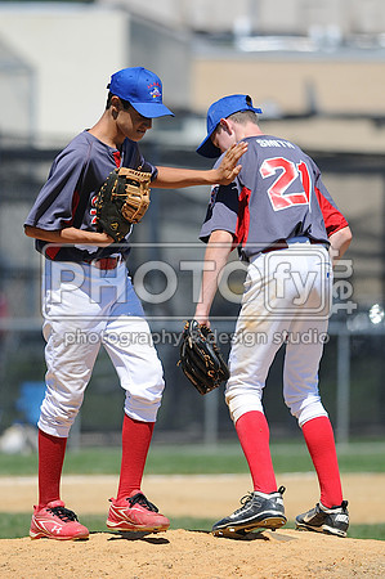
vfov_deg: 4.6
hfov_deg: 3.0
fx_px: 7235
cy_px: 290
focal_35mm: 450
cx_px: 192
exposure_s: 1/2000
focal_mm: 300
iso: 200
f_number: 4
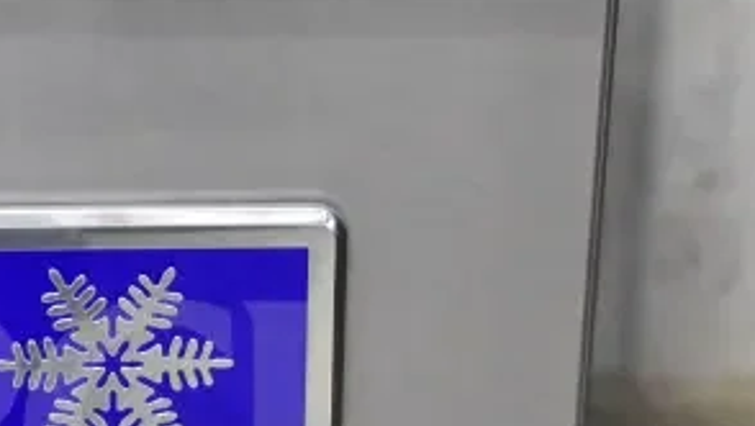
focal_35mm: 179
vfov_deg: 6.8
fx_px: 3588
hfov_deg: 11.9
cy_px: 504
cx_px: 85
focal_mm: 55
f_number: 5.6
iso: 16000
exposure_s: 1/100
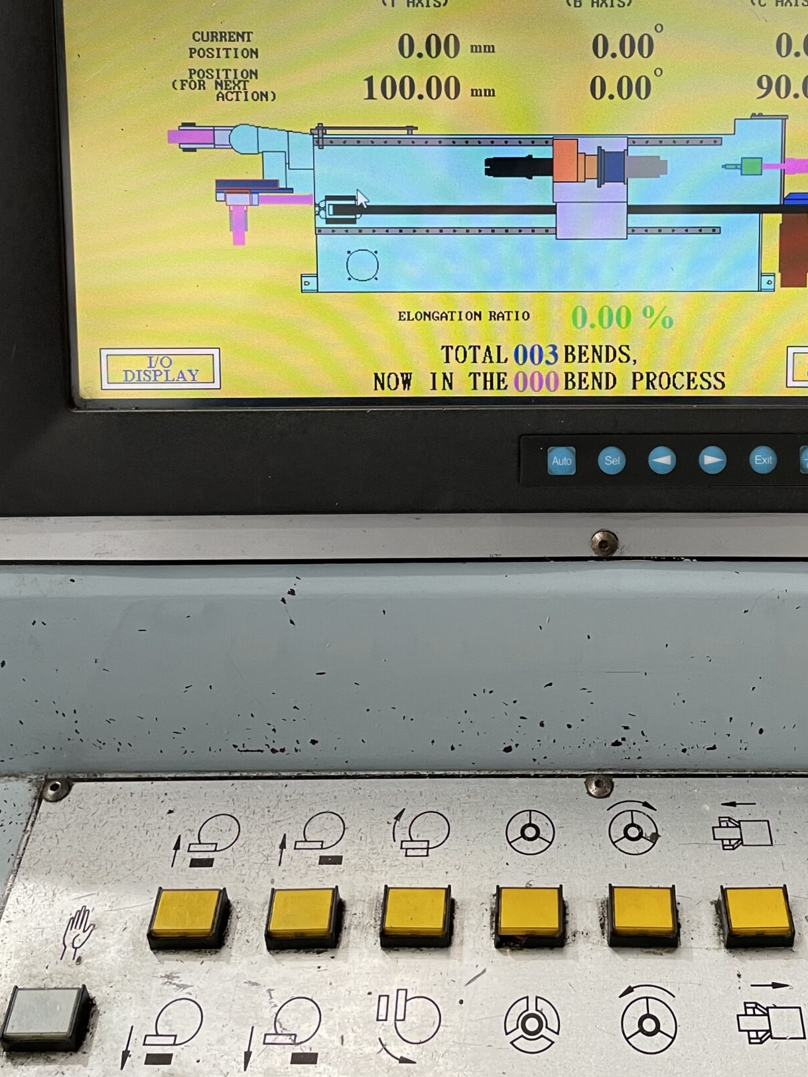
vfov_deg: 44.5
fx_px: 1276
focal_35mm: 41
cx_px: 533
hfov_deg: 34.8
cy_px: 289
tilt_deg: -29.1
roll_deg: +0.2
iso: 80
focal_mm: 4.2
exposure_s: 1/50
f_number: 1.6
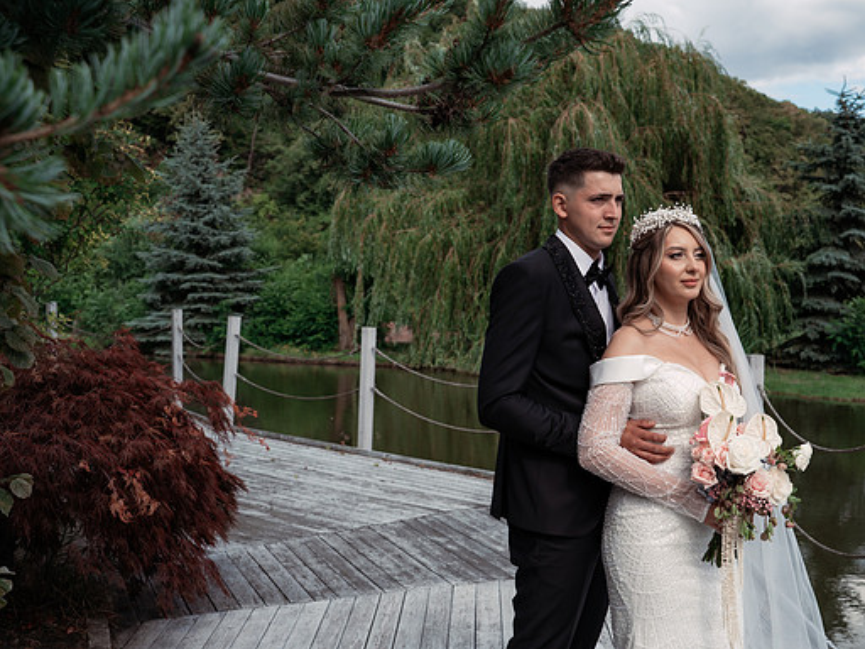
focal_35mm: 43
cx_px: 470
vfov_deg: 33.6
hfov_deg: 43.8
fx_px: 1075
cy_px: 356
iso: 160
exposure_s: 1/500
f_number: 5
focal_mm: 36
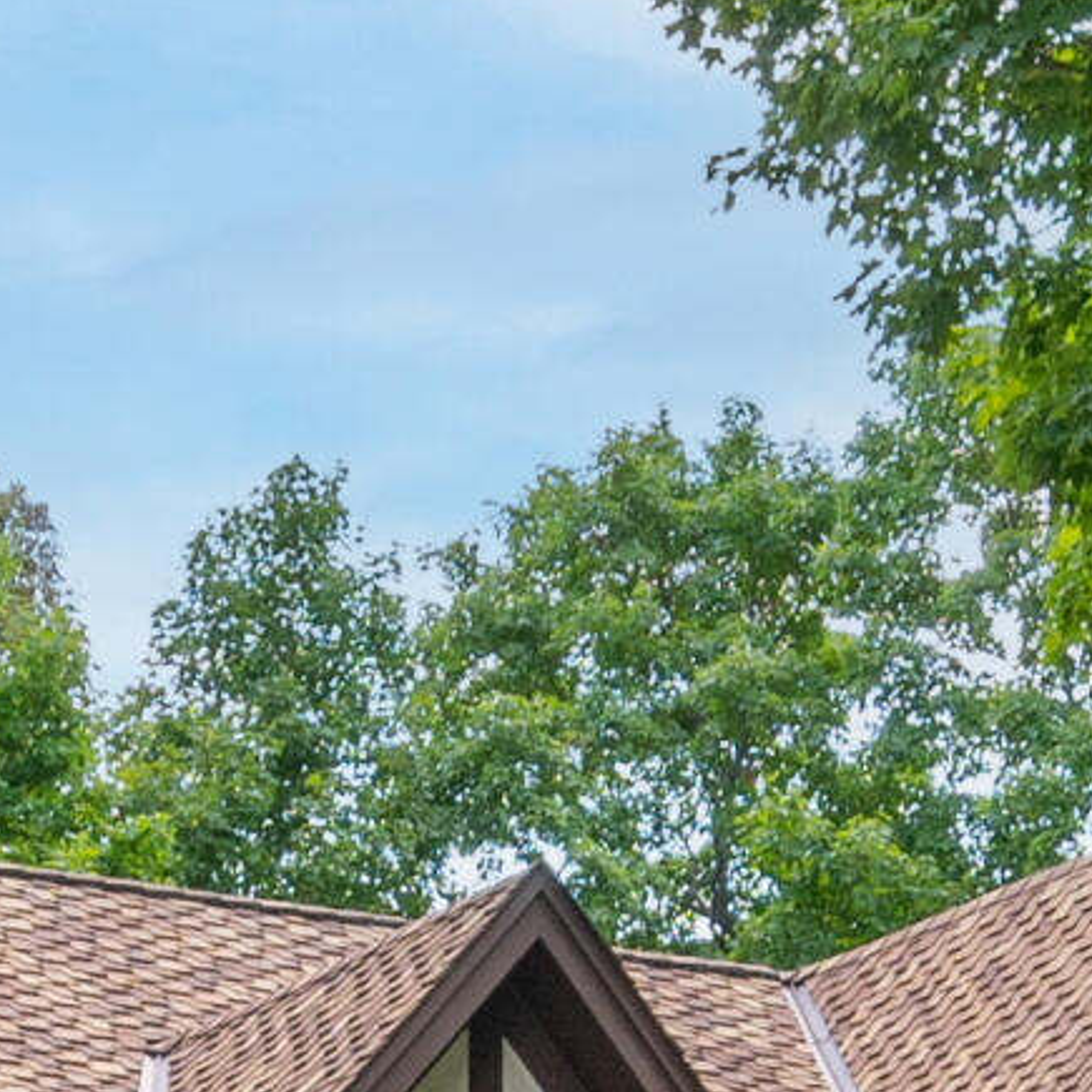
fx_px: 7531
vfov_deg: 8.1
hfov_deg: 8.3
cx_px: 382
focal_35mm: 211
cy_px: 1571
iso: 320
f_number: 8
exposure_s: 1/160
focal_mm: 24
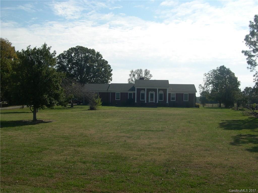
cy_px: 96
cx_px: 129
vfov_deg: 37.7
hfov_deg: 49.0
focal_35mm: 38
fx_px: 283
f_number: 7.6
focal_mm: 8
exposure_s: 1/327
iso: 100
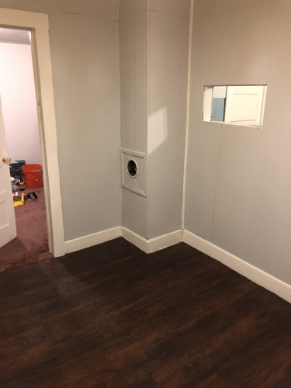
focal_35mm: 28
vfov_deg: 63.4
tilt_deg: -17.2
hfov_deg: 49.7
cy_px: 194
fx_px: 314
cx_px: 146
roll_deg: -1.3
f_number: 1.8
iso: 100
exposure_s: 1/7
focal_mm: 3.99
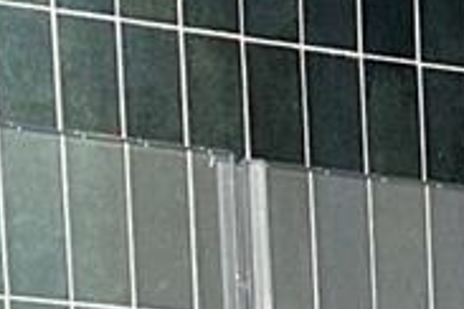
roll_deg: +2.1
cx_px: 216
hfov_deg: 9.8
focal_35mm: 209
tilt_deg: -4.2
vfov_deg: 5.4
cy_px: 1383
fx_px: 2694
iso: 160
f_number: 1.78
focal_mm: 6.86
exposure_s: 1/60
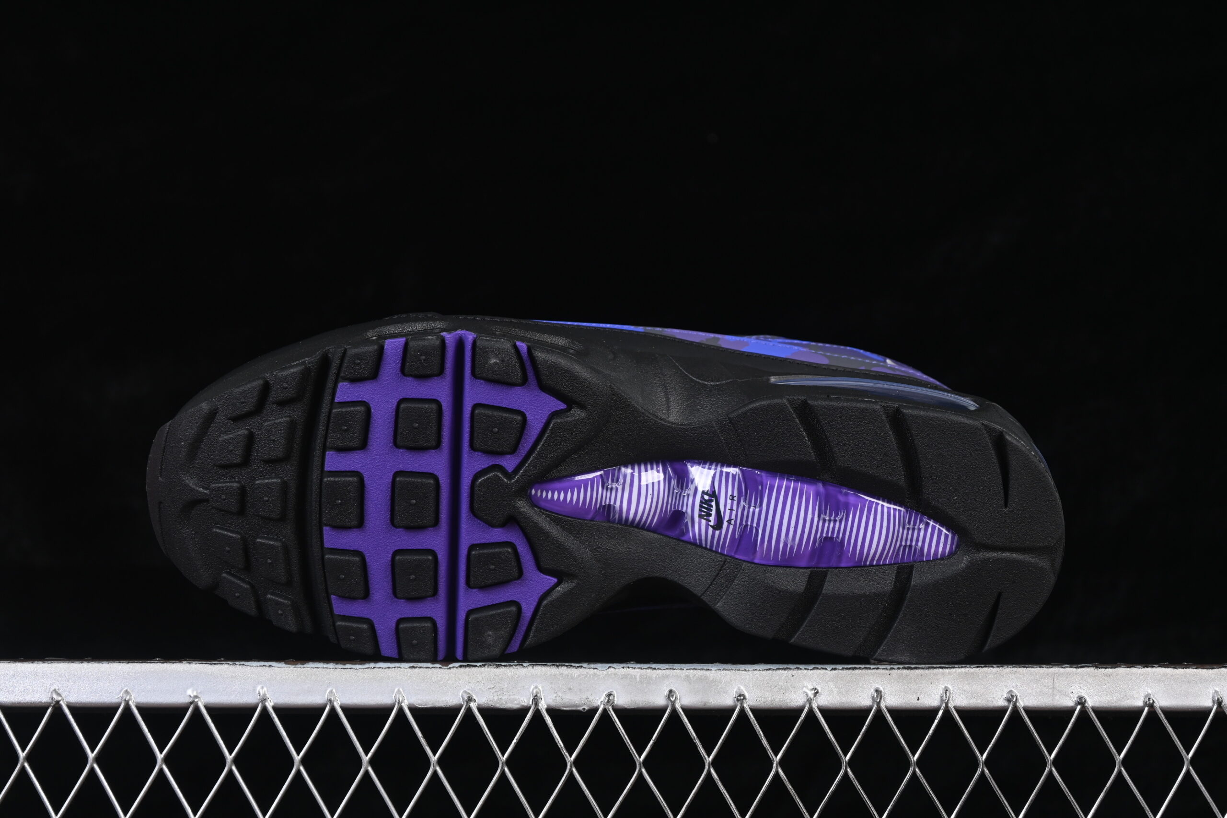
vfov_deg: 18.2
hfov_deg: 27.0
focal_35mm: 75
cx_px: 614
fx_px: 2556
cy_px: 409
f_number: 6.3
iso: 160
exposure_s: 1/60
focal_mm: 50
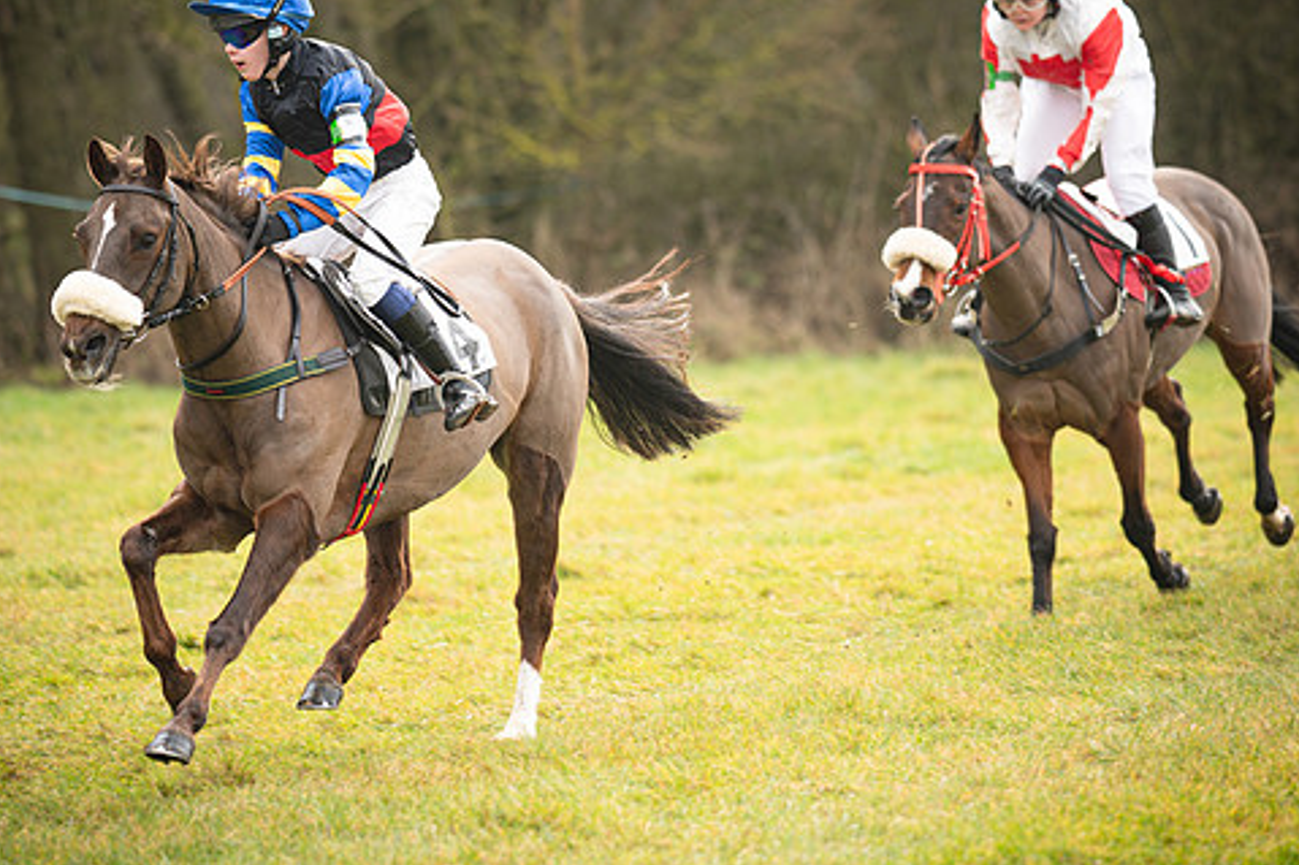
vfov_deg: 6.1
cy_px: 362
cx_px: 779
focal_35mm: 225
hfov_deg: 9.1
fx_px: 8116
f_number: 1.8
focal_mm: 135
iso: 160
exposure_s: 1/1000
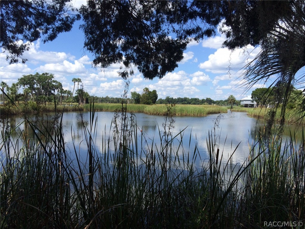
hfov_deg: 61.7
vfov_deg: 48.2
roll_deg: -0.8
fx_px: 256
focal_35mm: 29
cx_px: 152
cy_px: 114
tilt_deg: -1.3
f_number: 2.2
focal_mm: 4.15
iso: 32
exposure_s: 1/2160
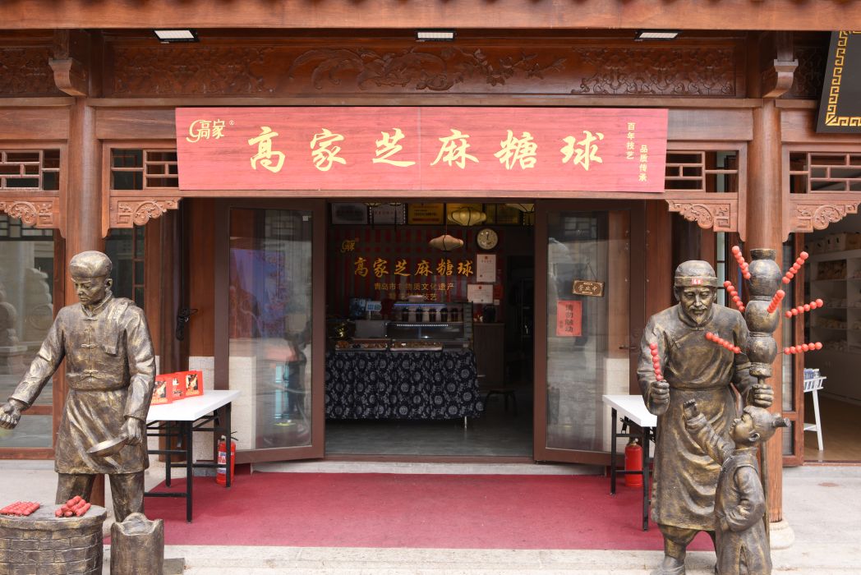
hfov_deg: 54.4
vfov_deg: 37.9
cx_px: 430
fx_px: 838
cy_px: 288
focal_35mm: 35
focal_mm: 35
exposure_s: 1/80
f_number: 5.6
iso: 100
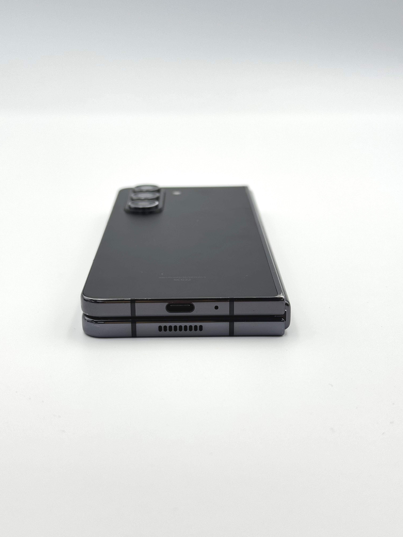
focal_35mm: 48
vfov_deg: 39.7
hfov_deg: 30.3
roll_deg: -0.3
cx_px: 202
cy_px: 268
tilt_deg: -19.8
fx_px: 745
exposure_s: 1/388
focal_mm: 6.76
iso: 64
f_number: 1.78
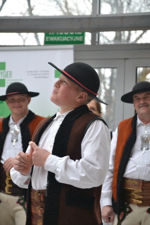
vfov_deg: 14.0
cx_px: 75
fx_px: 919
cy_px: 112
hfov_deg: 9.3
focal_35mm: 147
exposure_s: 1/60
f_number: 5.6
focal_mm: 98
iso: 640
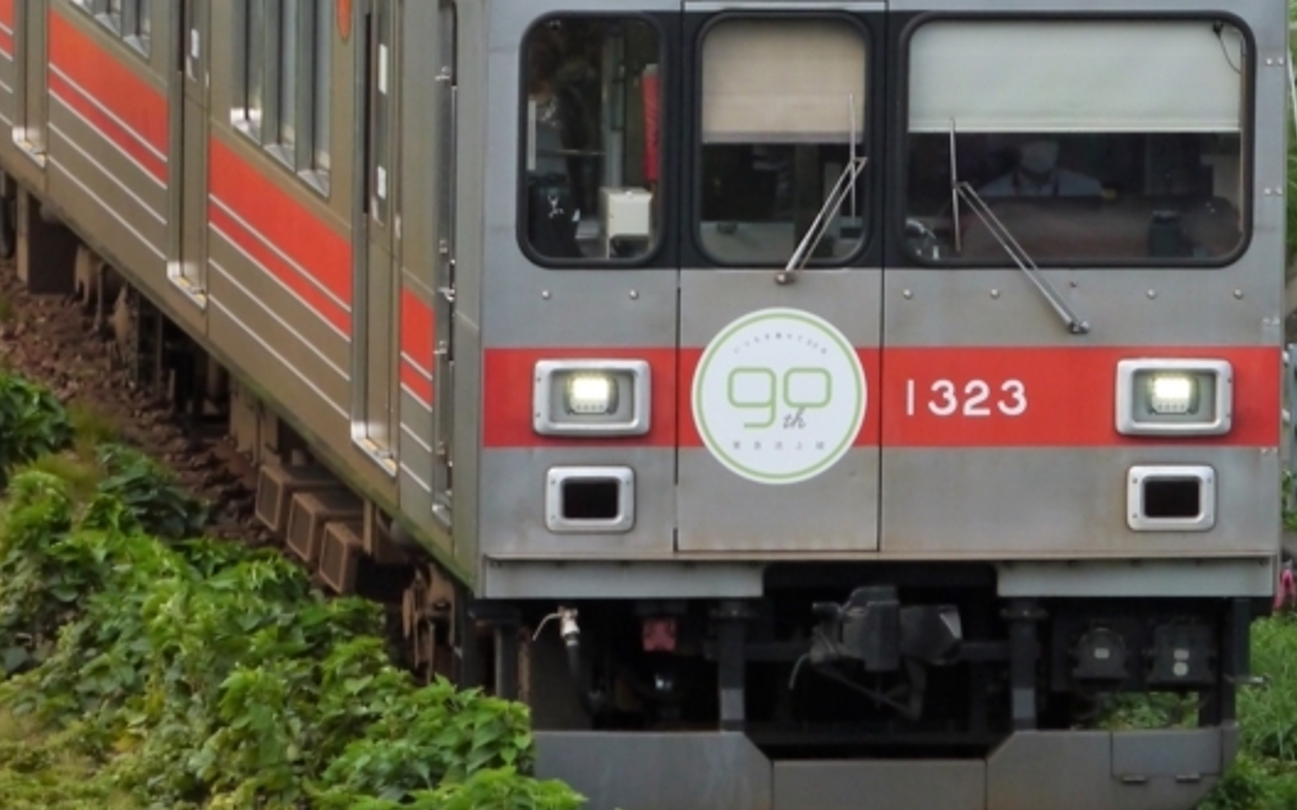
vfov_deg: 2.6
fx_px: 17603
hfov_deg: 4.2
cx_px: 603
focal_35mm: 498
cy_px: 15
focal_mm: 121
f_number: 7.1
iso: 800
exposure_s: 1/640
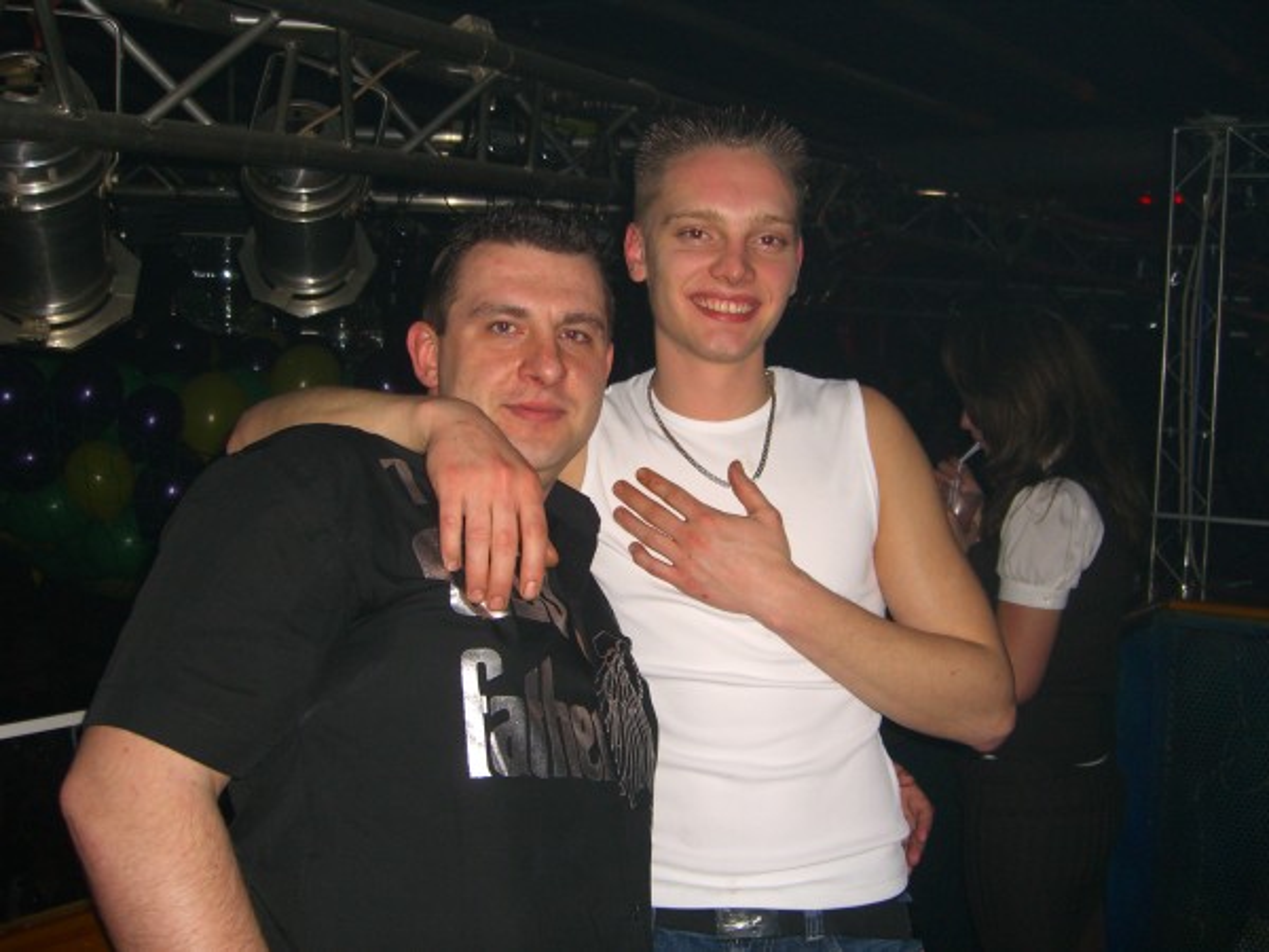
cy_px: 476
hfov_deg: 49.0
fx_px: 1393
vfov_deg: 37.7
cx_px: 634
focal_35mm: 38
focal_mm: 7.9
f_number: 2.8
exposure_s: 1/60
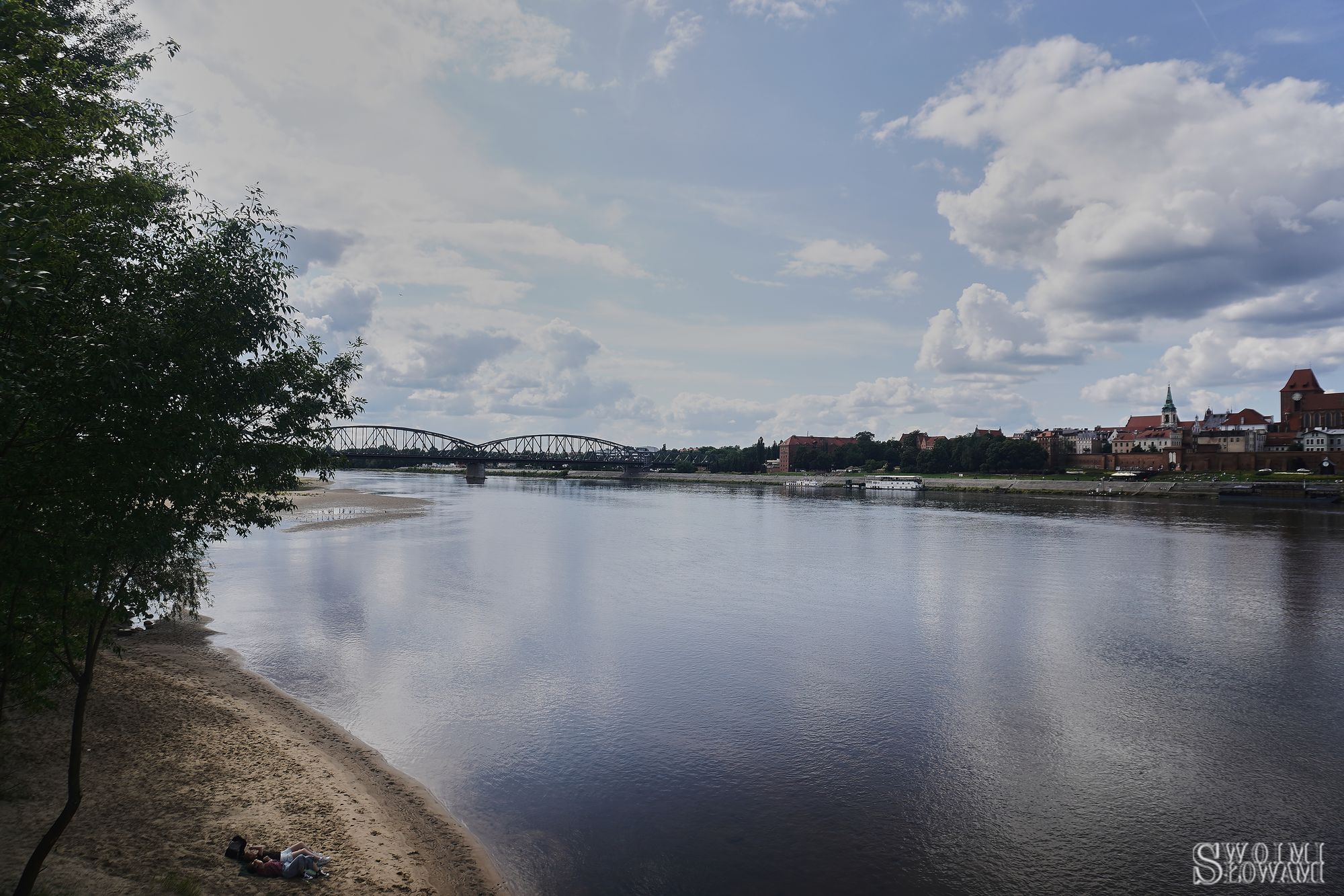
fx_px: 896
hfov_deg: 73.7
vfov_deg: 53.1
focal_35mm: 24
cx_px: 672
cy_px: 448
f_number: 5.6
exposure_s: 1/500
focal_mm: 16
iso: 100
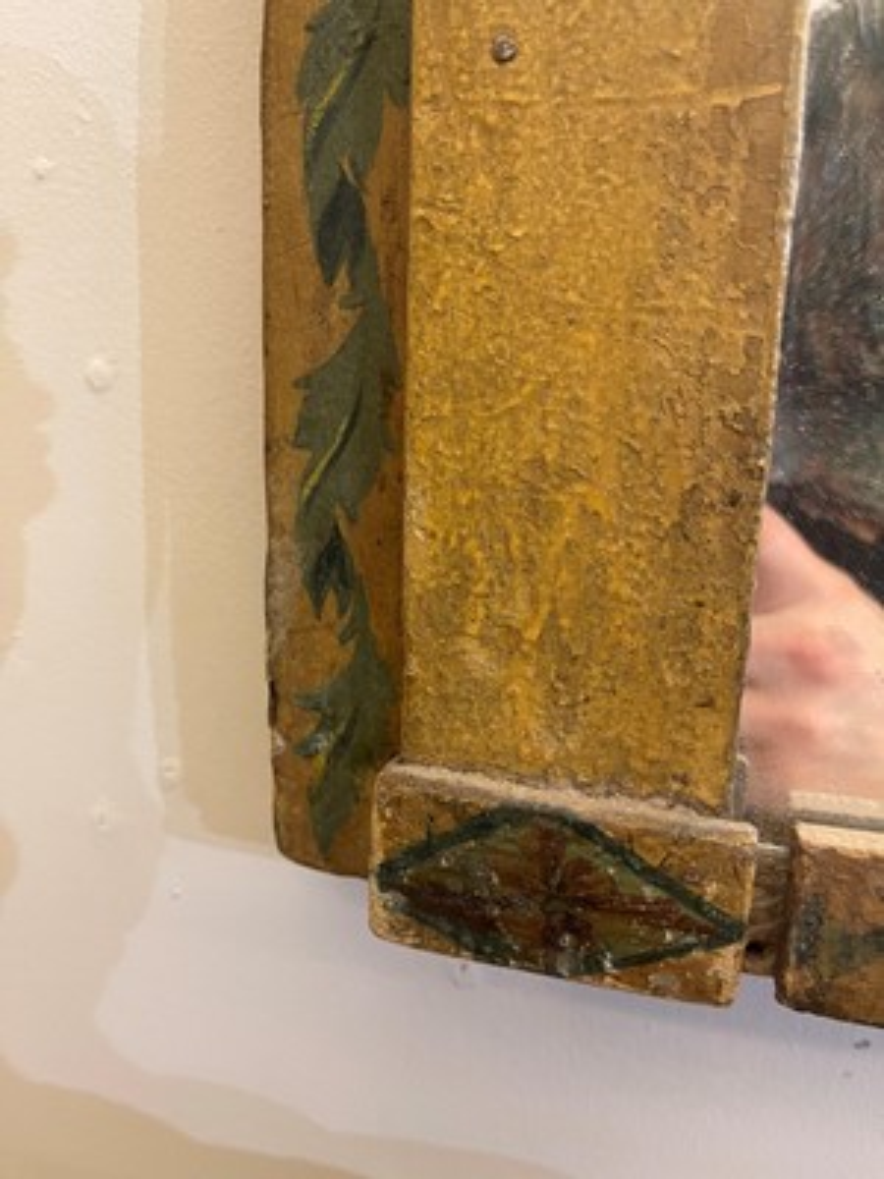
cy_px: 590
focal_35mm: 25
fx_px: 851
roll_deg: -1.8
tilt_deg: -13.6
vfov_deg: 69.4
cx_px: 442
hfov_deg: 54.9
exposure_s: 1/50
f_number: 1.6
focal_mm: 5.1
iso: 320
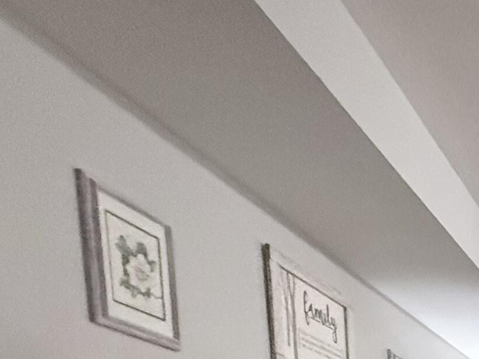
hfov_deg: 24.8
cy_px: 601
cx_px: 780
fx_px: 706
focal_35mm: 51
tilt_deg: -5.7
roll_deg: +1.4
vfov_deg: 21.5
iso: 800
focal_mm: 2.22
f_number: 2.2
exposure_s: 1/60
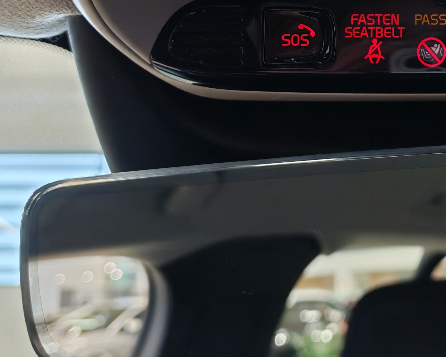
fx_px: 911
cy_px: 30
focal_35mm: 69
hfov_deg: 26.2
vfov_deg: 21.6
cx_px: 438
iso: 800
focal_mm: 6.12
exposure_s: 1/100
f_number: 1.9
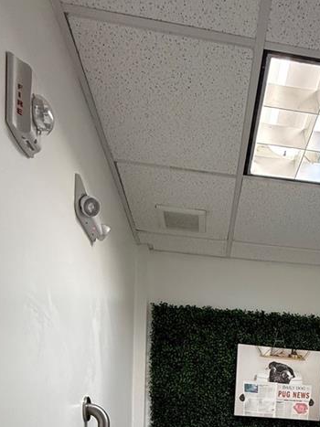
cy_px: 444
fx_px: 444
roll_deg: -1.6
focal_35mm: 36
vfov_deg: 42.8
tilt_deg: -1.1
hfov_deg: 37.6
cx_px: 273
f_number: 2.2
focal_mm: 2.22
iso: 250
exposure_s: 1/120
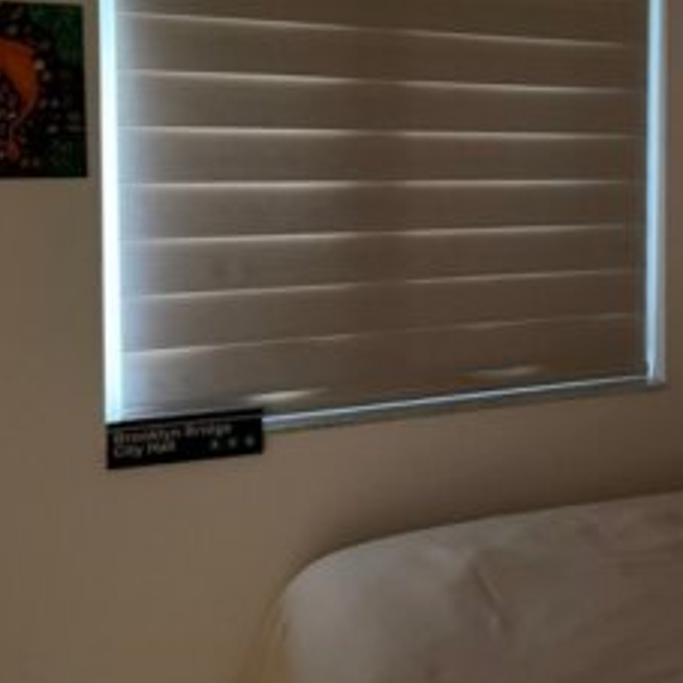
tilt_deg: -2.6
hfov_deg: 37.6
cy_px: 193
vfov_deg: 39.2
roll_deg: -0.5
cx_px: 602
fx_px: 938
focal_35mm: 42
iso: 1250
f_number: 1.78
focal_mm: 6.76
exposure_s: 1/30
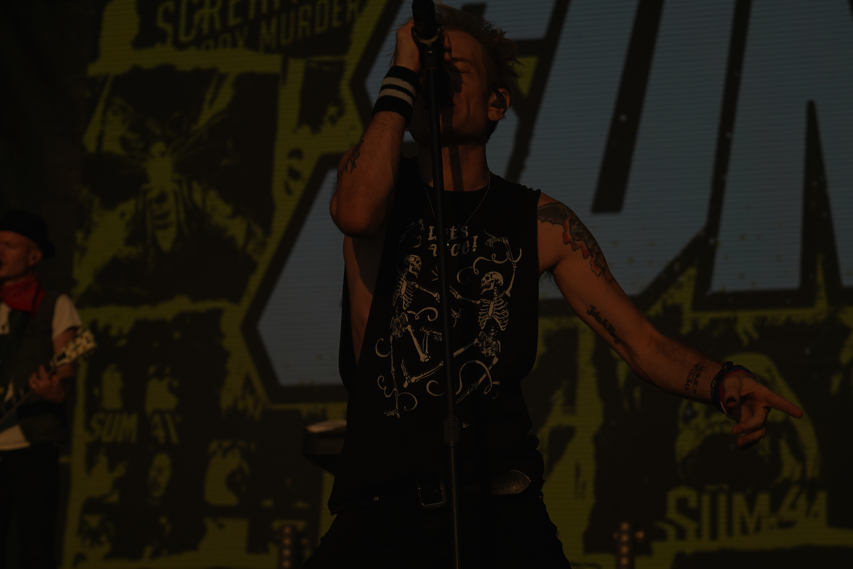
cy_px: 284
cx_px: 426
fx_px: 2488
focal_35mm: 105
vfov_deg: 13.0
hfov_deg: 19.5
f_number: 8
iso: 100
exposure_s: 1/1000
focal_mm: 105
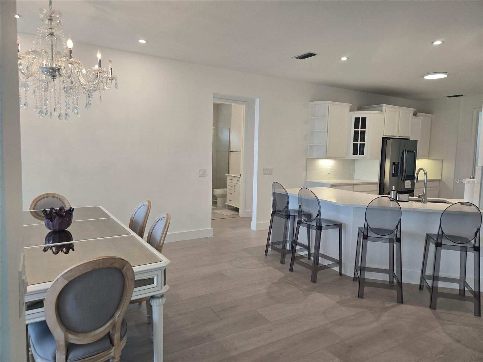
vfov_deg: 58.9
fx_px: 321
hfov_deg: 73.9
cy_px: 181
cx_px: 242
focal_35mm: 23
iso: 80
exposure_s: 1/120
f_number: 1.8
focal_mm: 5.4
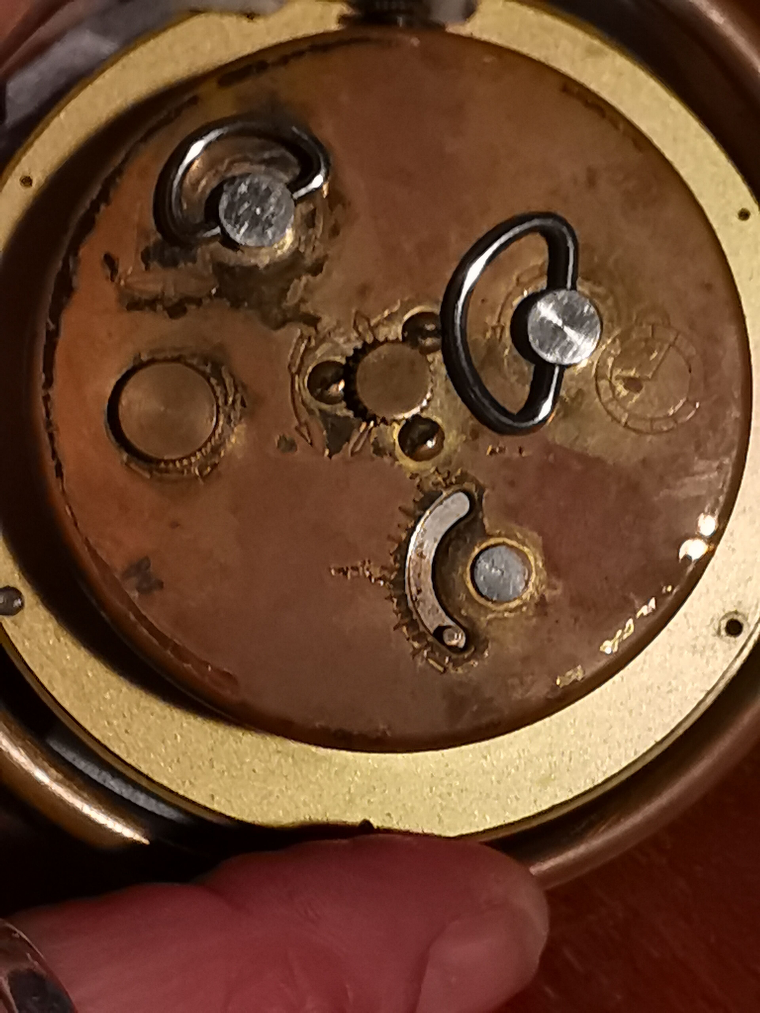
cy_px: 506
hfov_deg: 18.2
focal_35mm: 81
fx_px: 2371
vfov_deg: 24.1
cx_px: 380
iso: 50
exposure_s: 1/50
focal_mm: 2.35
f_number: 2.2
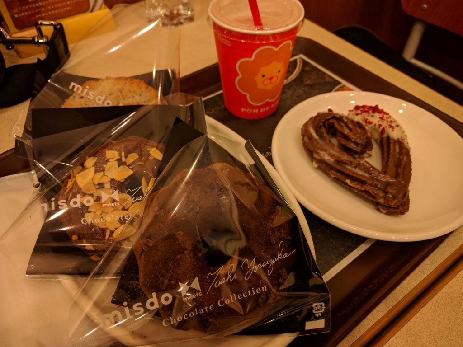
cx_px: 232
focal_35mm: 26
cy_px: 174
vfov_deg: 53.1
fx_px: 348
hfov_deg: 67.3
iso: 289
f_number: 2
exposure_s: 1/103
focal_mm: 4.67
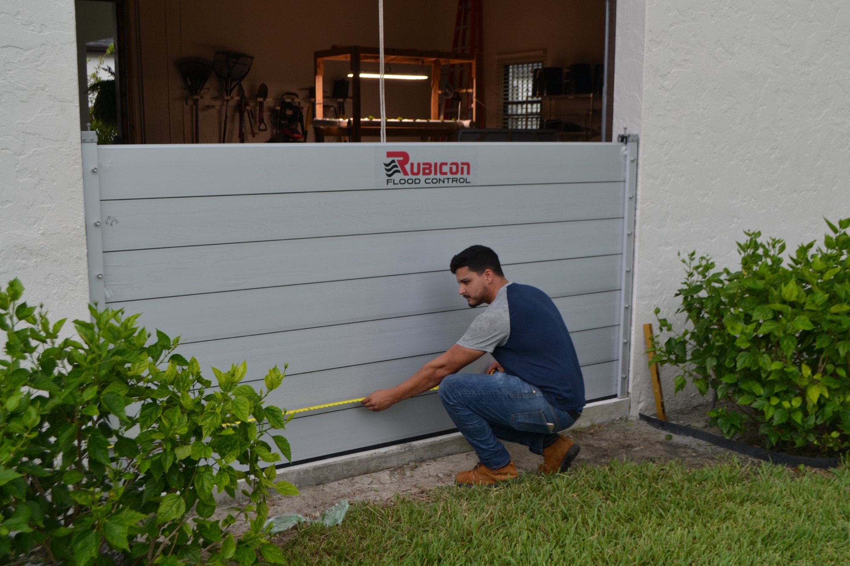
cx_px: 425
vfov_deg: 34.2
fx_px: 921
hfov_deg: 49.6
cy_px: 283
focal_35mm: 39
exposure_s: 1/160
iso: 100
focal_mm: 26
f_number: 6.3
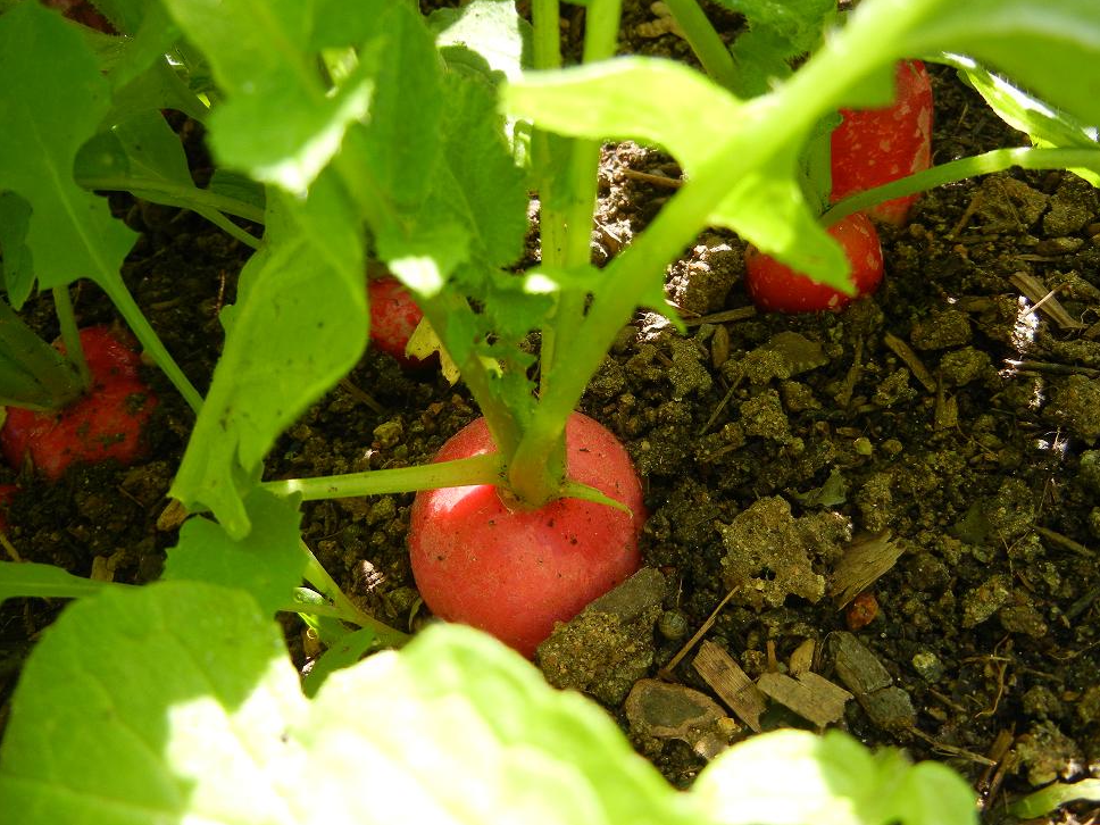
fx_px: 985
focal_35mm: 31
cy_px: 405
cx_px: 566
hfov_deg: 58.3
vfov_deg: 45.4
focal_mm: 5.4
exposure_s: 1/277
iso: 160
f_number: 3.5
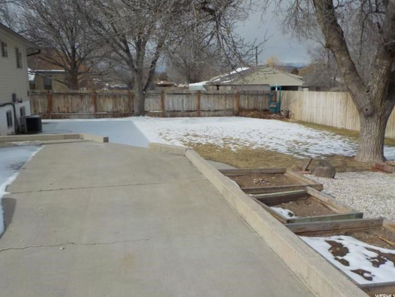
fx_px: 354
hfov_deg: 58.3
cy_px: 146
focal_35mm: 31
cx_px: 191
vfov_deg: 45.5
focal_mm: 4.1
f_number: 6.6
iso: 125
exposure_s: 1/640
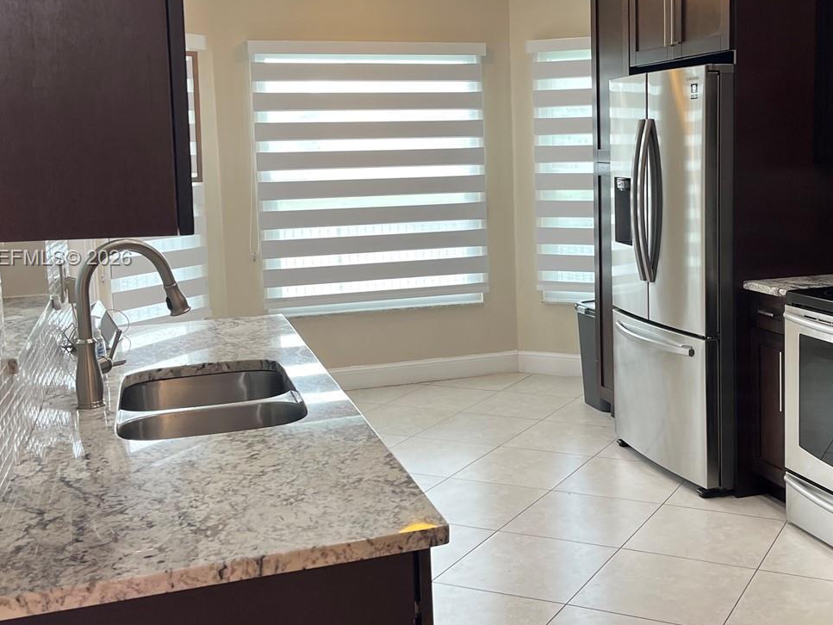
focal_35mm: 43
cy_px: 259
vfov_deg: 33.5
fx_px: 1035
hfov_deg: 43.3
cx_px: 552
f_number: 1.6
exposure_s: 1/120
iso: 100
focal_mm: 5.1
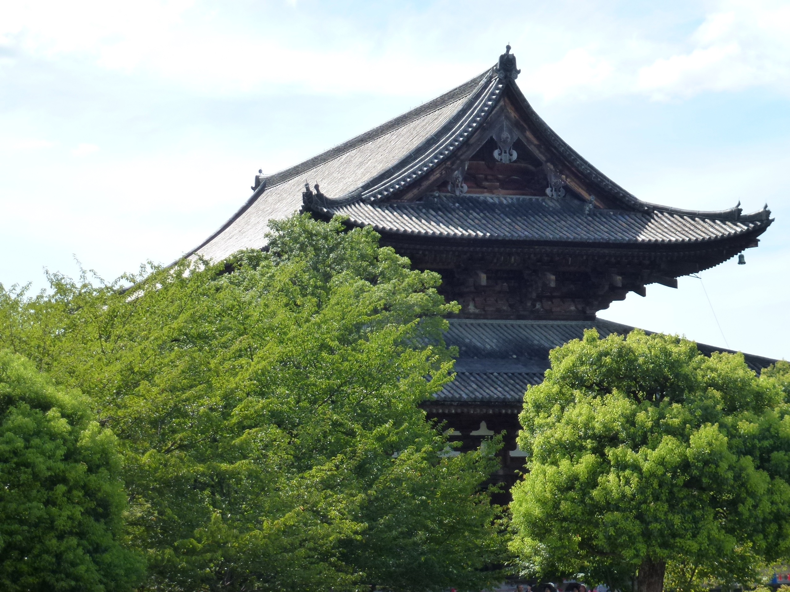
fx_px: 2191
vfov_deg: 15.4
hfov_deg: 20.4
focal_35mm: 96
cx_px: 395
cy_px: 296
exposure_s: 1/400
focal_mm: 17.3
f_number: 5
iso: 160
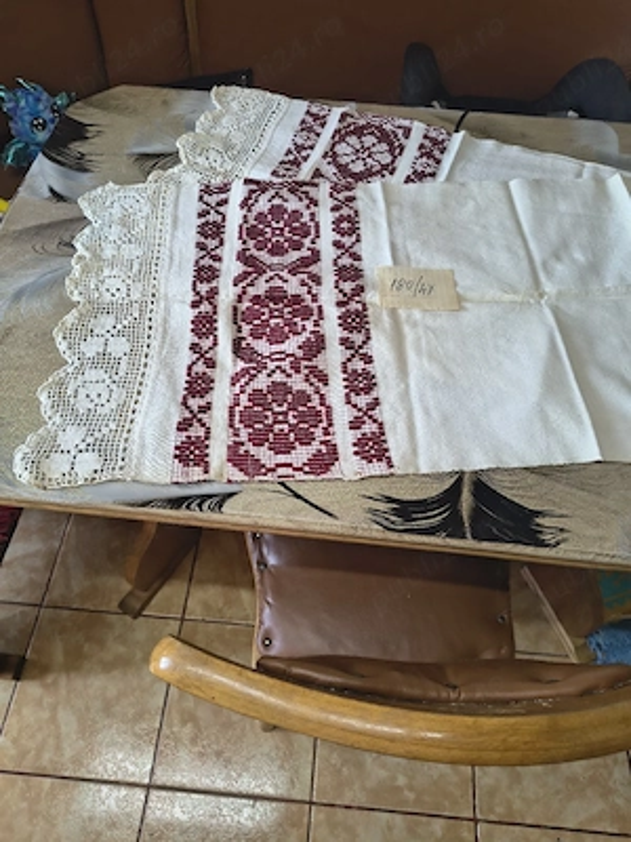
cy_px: 421
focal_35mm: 24
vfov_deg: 71.6
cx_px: 316
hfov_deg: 56.8
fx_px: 583
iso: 675
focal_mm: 5.56
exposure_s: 1/100
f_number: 1.8
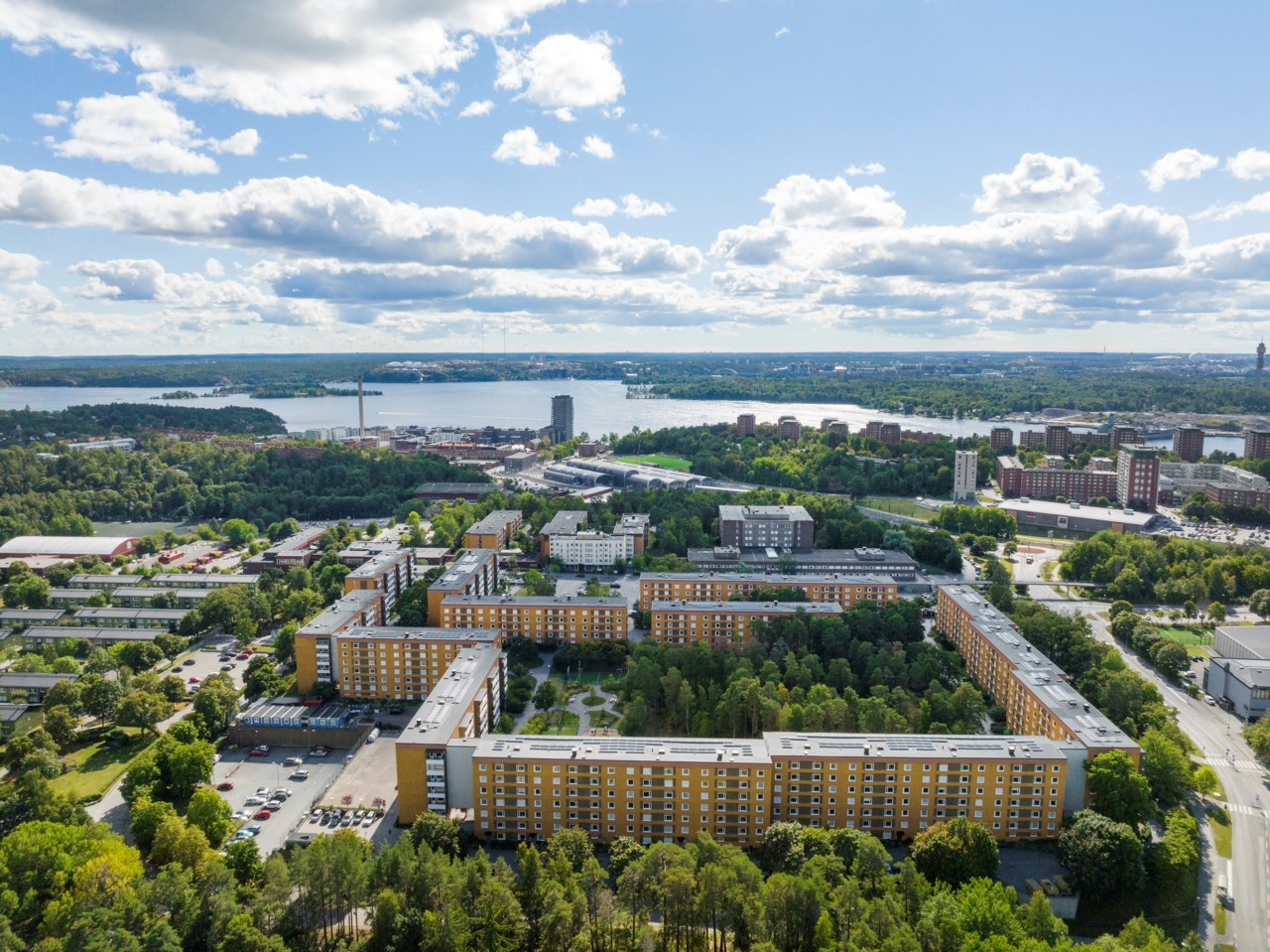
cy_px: 476
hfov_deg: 71.6
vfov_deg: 56.8
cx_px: 635
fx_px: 880
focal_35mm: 24
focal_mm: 12.29
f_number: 11
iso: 400
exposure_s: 1/800
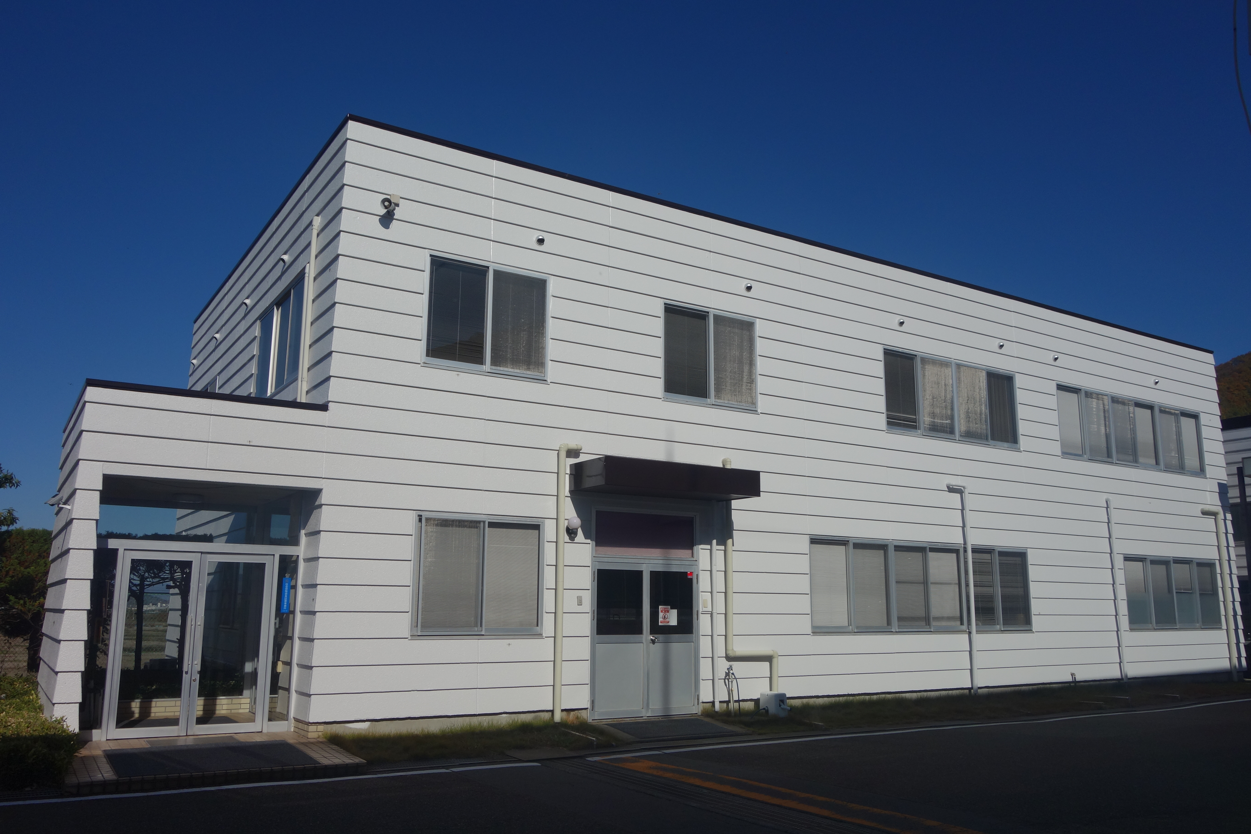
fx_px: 973
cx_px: 626
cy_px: 417
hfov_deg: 65.5
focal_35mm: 28
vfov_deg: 46.4
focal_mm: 10.4
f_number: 8
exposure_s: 1/800
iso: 125
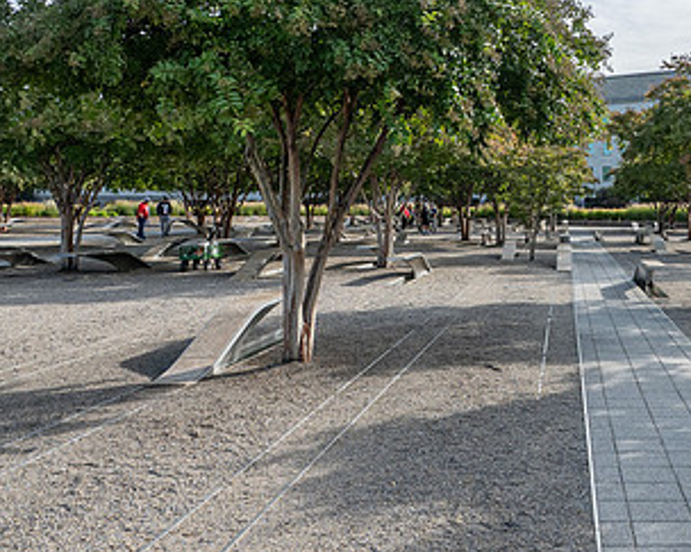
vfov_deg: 34.4
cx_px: 618
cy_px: 167
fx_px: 879
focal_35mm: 43
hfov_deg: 39.8
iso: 500
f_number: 10
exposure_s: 1/500
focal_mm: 16
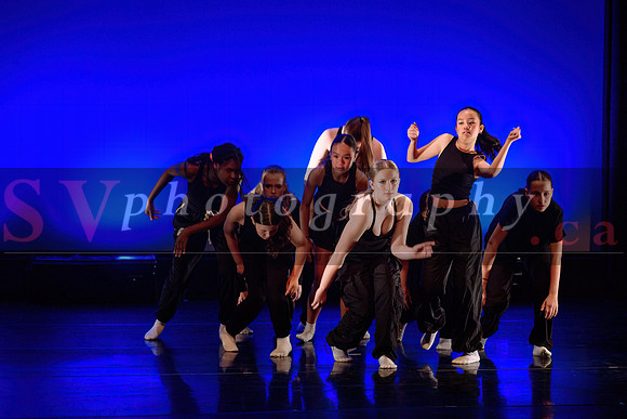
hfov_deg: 14.6
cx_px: 391
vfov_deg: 9.8
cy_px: 197
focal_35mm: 140
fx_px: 2447
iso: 1600
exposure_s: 1/200
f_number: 2.8
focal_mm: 112
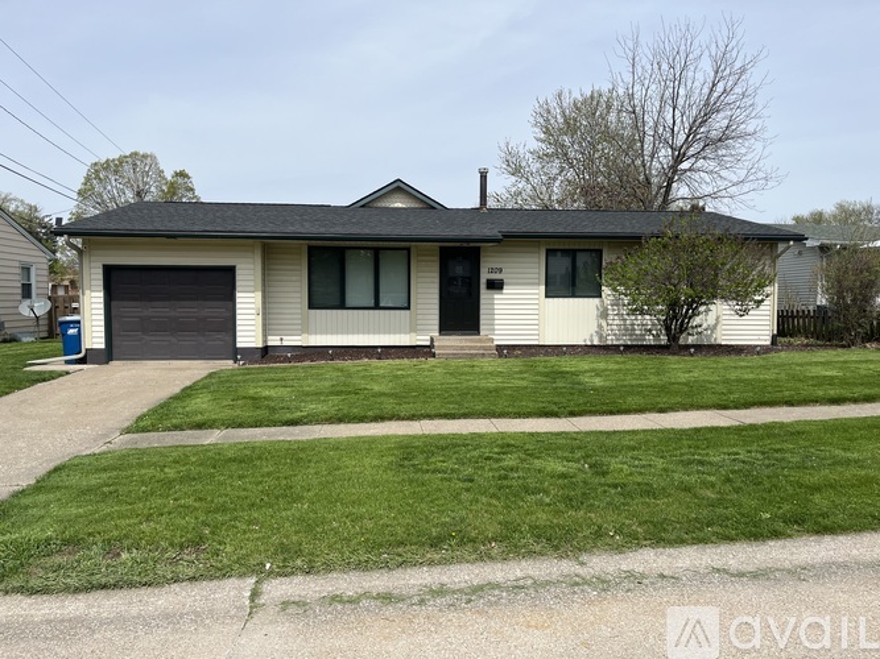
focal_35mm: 26
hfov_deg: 67.3
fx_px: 661
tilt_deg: -3.1
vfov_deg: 53.0
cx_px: 440
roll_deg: +0.0
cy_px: 330
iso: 50
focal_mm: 5.1
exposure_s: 1/4651
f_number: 1.6
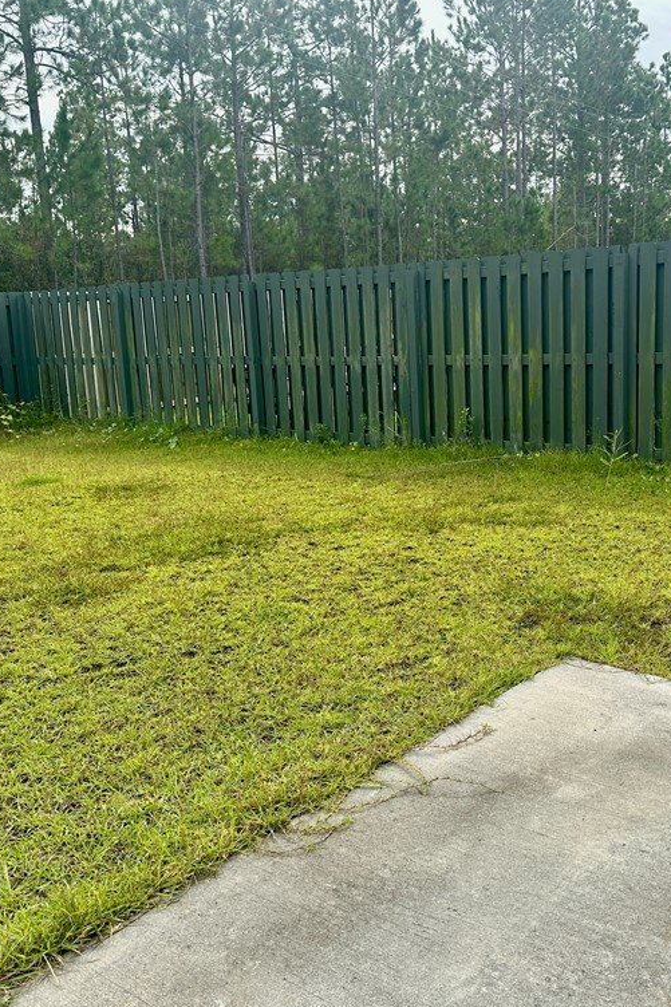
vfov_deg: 55.8
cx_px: 497
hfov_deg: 38.0
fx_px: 951
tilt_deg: -11.3
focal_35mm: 34
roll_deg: +0.4
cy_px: 499
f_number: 1.78
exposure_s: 1/1721
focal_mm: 6.86
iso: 80
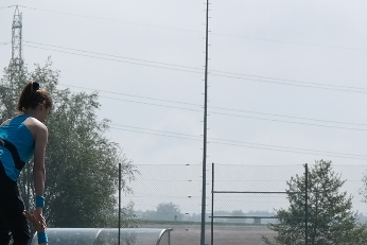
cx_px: 0
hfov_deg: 5.8
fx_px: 3631
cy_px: 327
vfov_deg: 3.9
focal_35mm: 356
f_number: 7.1
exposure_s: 1/500
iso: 100
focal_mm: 50
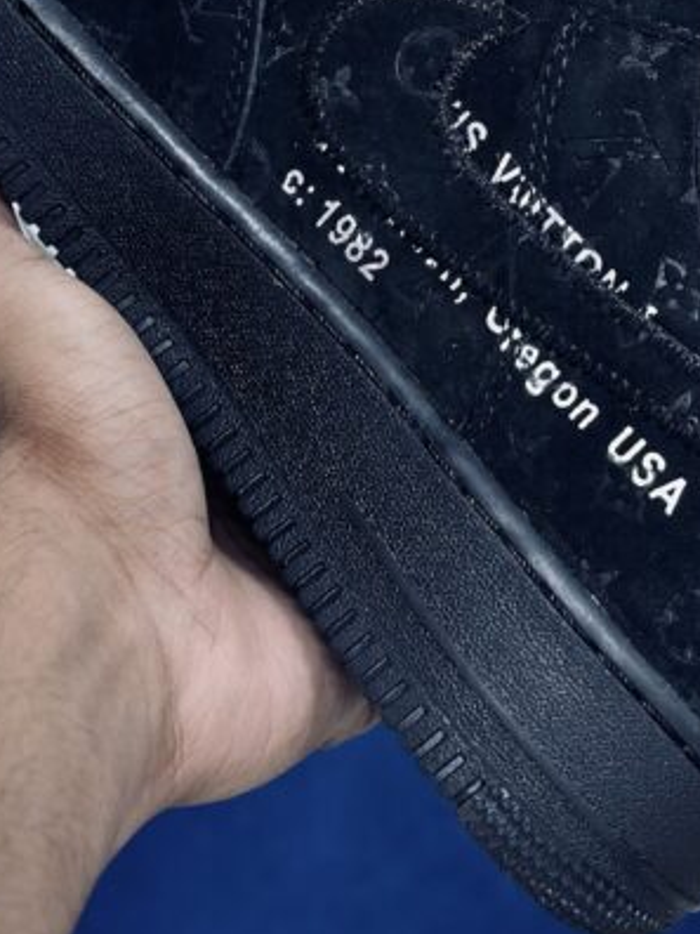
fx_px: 3047
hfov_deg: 13.1
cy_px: 237
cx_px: 339
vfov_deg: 17.3
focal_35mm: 113
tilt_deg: -53.8
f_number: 1.78
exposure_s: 1/121
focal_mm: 6.86
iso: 100
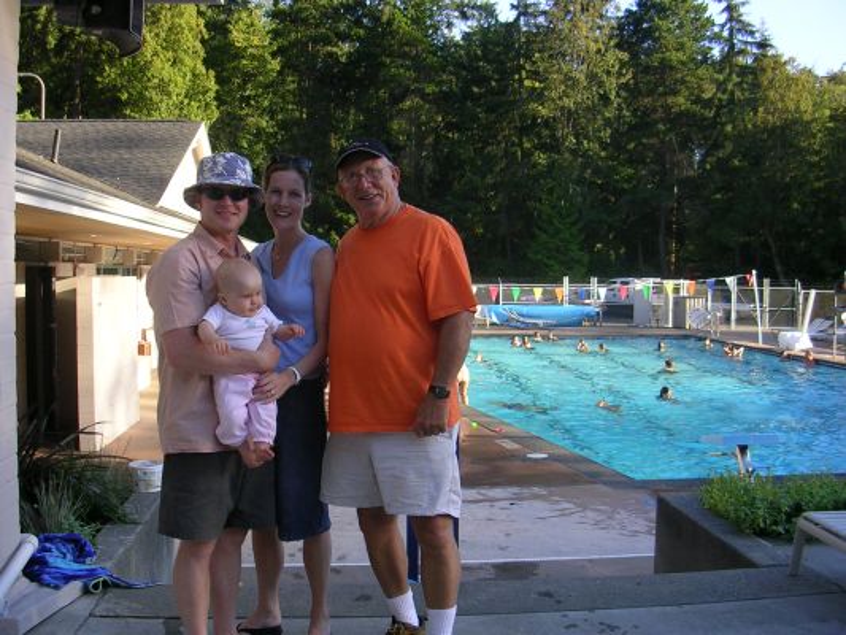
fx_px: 929
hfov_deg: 49.0
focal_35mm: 38
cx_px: 423
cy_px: 318
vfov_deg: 37.7
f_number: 2.8
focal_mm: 5.8
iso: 50
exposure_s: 1/189
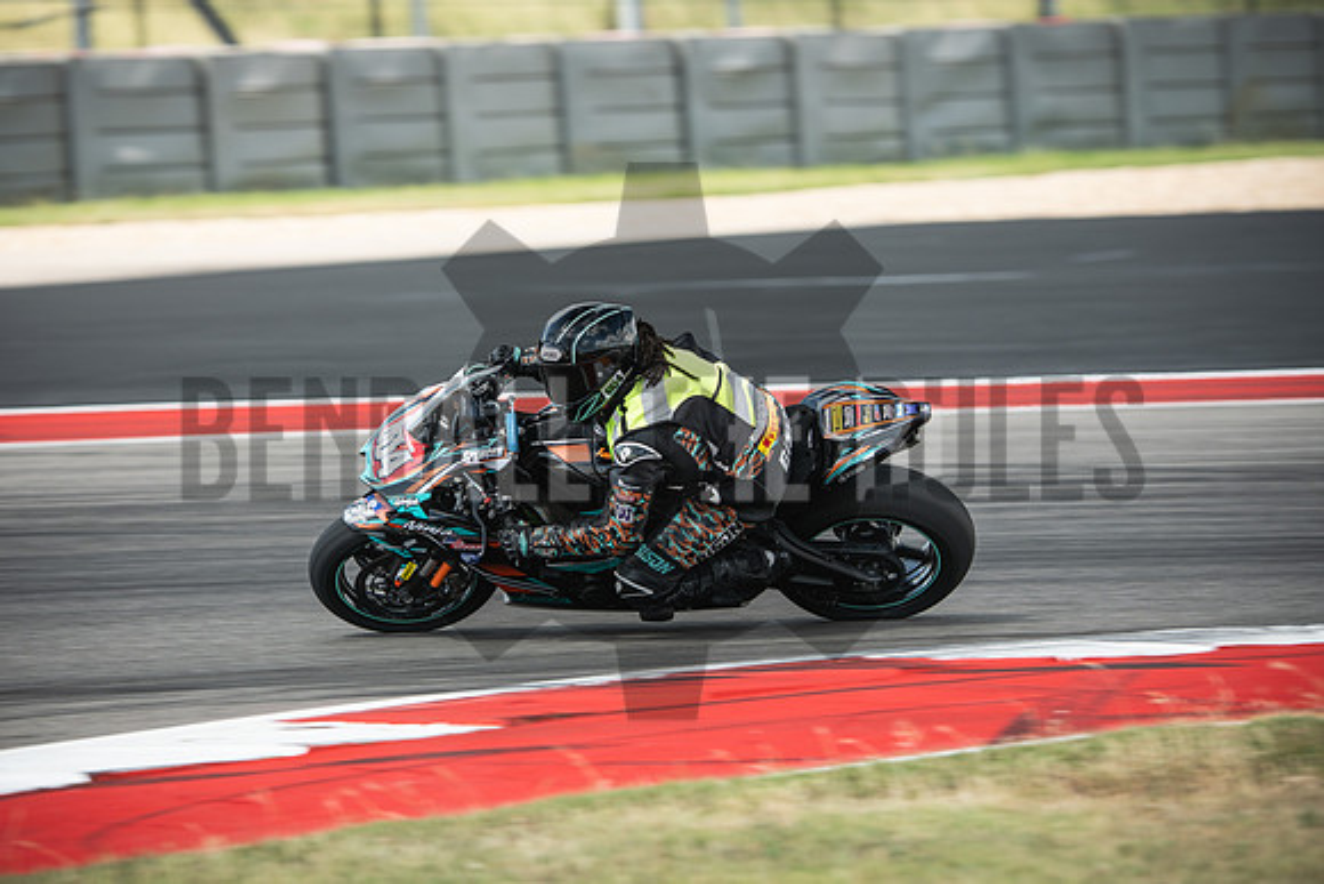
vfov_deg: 4.6
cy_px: 442
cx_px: 662
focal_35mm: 300
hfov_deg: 6.9
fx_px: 11035
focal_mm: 200
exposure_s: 1/320
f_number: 3.2
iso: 160
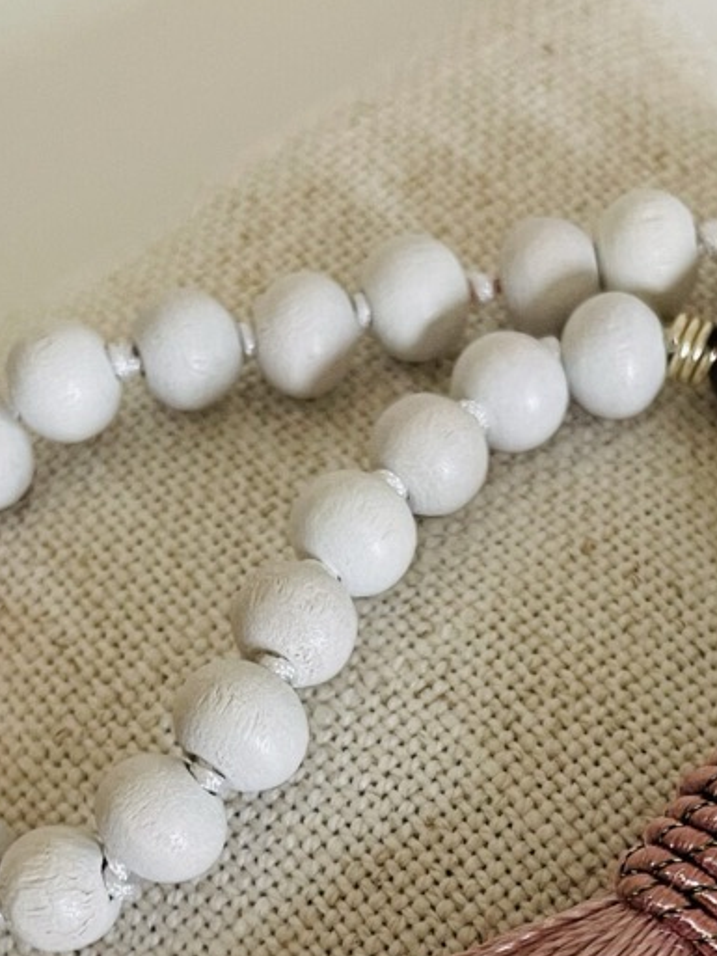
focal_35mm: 71
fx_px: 1960
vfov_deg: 26.1
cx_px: 449
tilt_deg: -71.8
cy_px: 941
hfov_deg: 20.7
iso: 160
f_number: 1.6
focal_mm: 4.2
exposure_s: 1/60
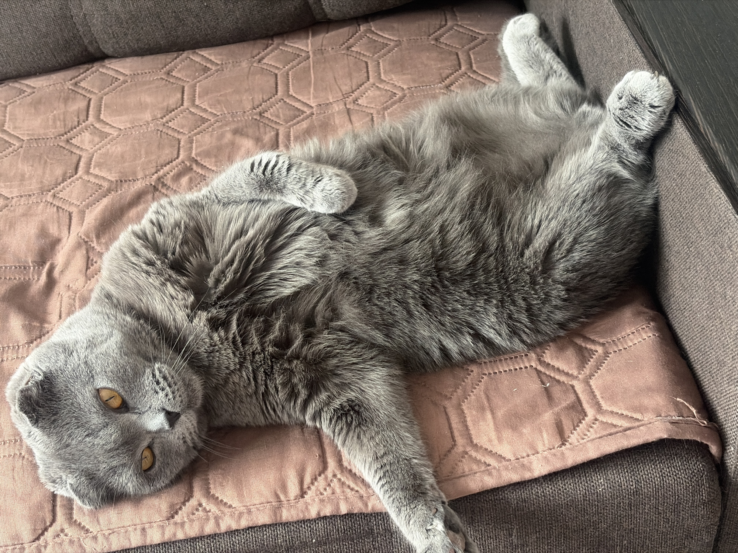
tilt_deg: -40.5
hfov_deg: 36.8
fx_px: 1109
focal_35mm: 52
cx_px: 369
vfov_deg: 28.0
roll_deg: +6.3
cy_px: 276
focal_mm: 5.96
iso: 160
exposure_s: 1/40
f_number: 1.6
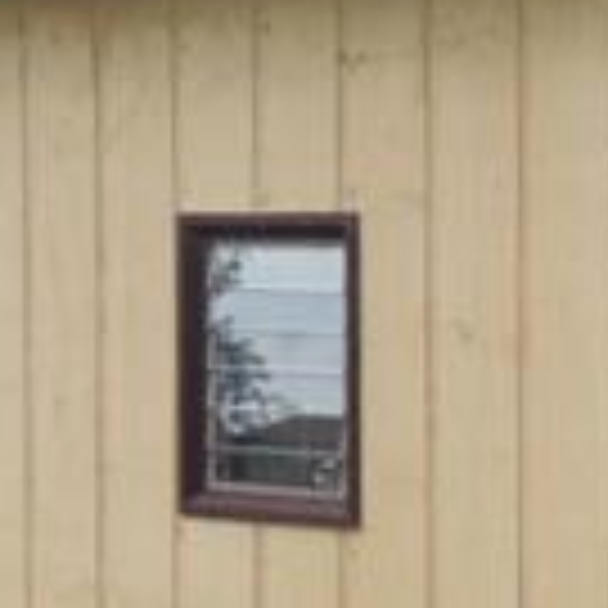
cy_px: 585
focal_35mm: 201
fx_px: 3994
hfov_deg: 8.0
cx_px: 1495
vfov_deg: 8.7
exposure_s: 1/250
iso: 100
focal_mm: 5.3
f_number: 3.1
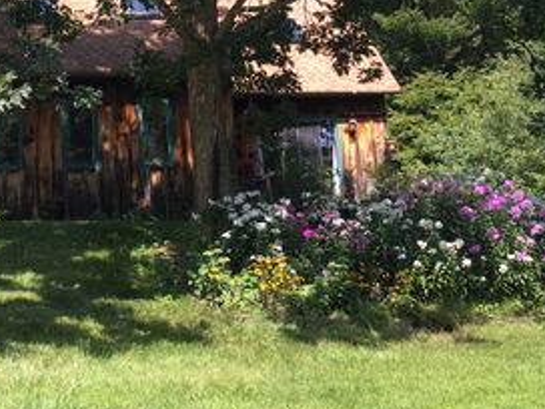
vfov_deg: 22.0
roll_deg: +1.1
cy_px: -10
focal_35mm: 64
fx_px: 1008
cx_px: 62
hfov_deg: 29.1
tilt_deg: +18.5
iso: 25
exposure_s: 1/316
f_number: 2.2
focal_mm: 4.15
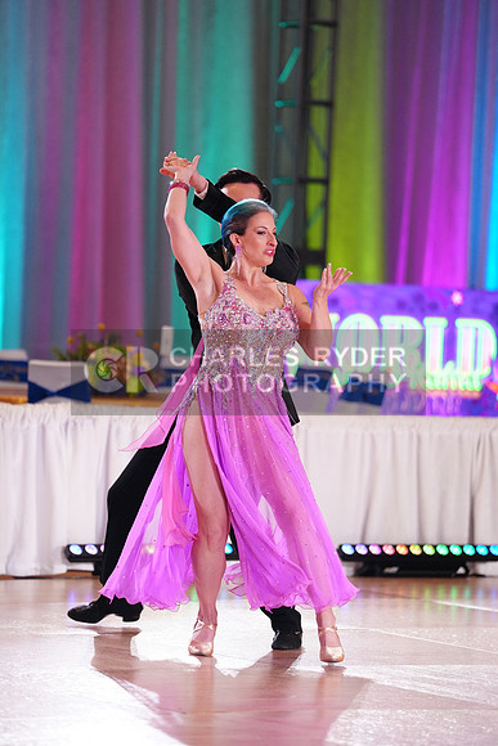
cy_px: 373
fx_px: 3732
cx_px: 249
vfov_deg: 11.4
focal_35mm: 180
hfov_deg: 7.6
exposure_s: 1/640
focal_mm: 180
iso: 2500
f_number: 2.8
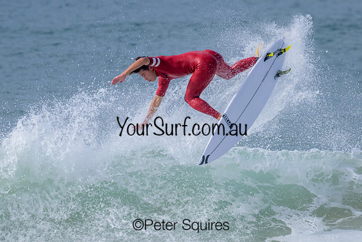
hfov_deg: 1.9
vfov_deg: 1.3
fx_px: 11040
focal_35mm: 1098
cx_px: 179
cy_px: 160
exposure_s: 1/2000
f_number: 11
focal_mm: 800
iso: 720
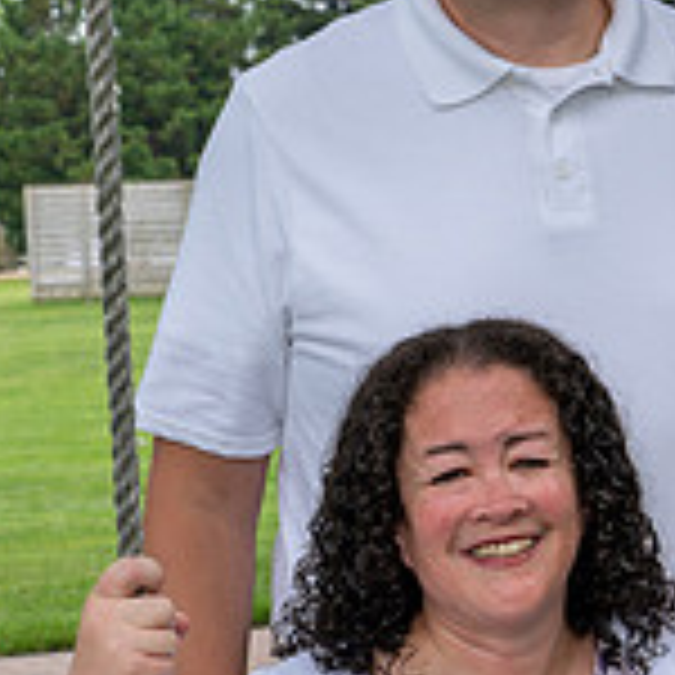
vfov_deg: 11.4
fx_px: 3375
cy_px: 590
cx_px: 683
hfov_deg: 11.3
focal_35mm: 153
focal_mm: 40
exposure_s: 1/250
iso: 180
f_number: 7.1
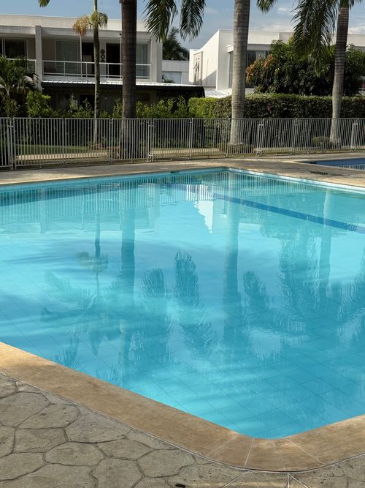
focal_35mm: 48
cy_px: 244
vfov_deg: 39.7
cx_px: 182
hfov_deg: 30.3
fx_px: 675
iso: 64
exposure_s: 1/7874
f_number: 1.78
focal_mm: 6.76
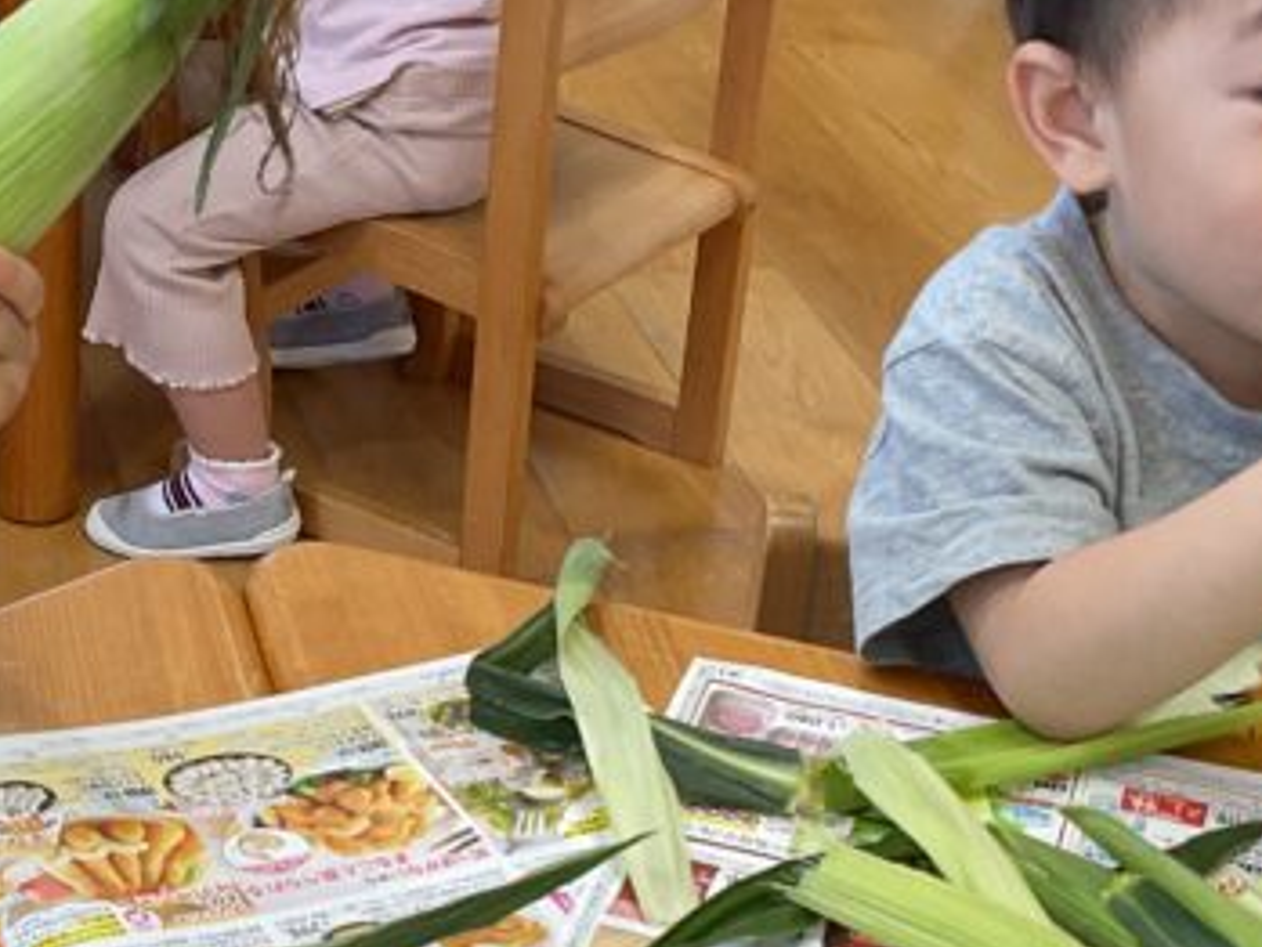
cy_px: 690
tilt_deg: -32.8
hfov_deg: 22.6
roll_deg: -0.9
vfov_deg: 17.3
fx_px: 3100
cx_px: 217
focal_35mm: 85
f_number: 1.8
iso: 40
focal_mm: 3
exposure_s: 1/120
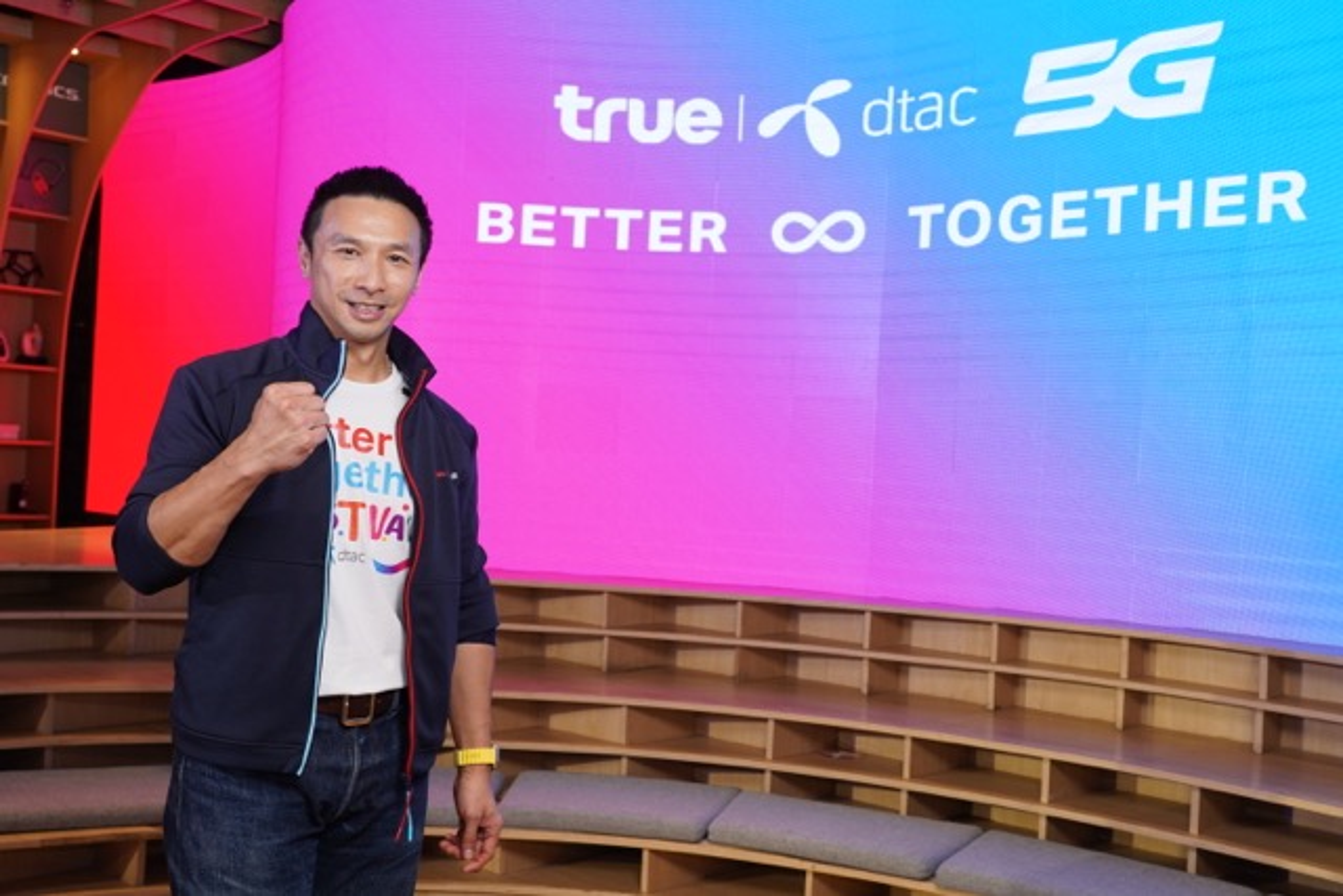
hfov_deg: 53.1
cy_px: 448
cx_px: 672
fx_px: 1343
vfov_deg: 36.9
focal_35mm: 36
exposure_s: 1/80
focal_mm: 36
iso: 800
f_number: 6.3
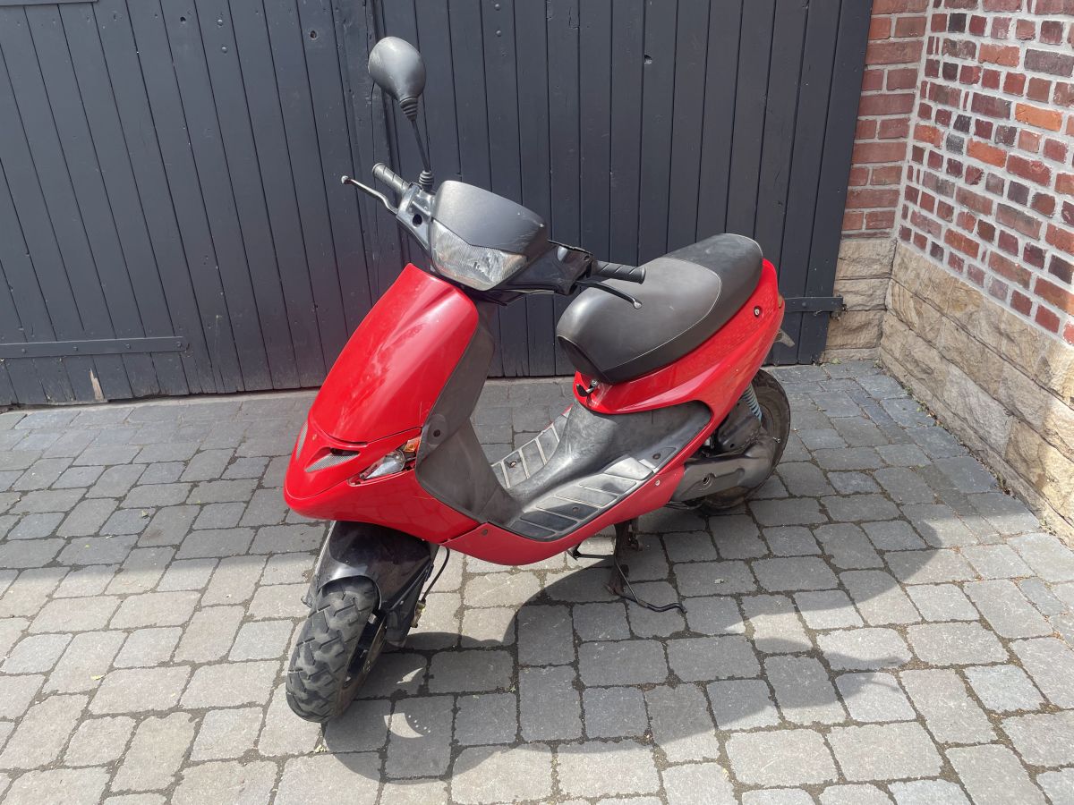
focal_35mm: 26
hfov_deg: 67.3
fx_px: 807
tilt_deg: -25.3
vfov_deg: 53.1
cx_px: 537
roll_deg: +3.2
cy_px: 402
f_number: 1.6
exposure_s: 1/612
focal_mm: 4.2
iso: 32
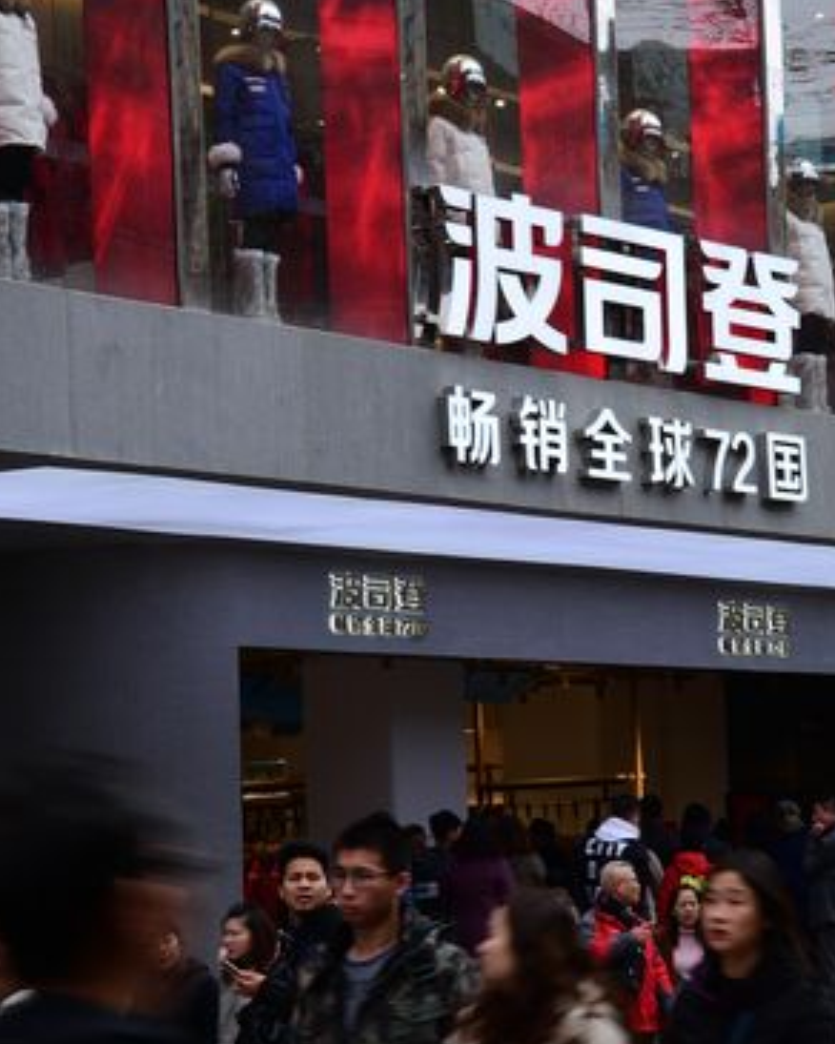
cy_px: 545
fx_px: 3336
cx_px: 606
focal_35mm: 108
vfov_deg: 17.8
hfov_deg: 14.2
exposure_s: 1/15
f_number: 16
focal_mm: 70
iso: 125
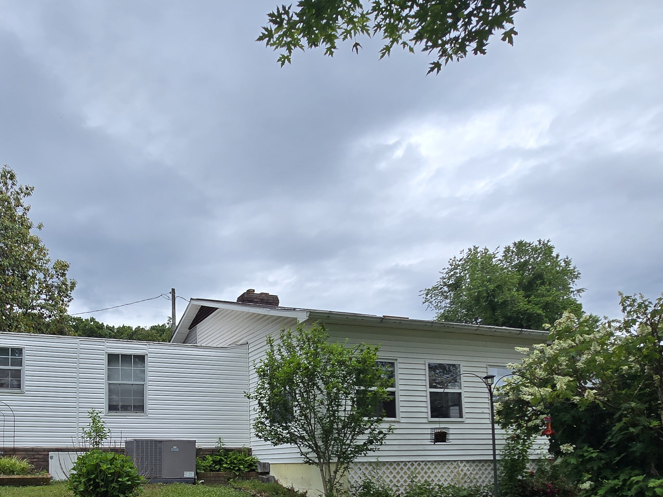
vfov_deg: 48.9
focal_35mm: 26
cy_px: 421
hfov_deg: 64.4
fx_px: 498
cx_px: 191
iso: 50
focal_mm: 2.2
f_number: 2.2
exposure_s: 1/1920
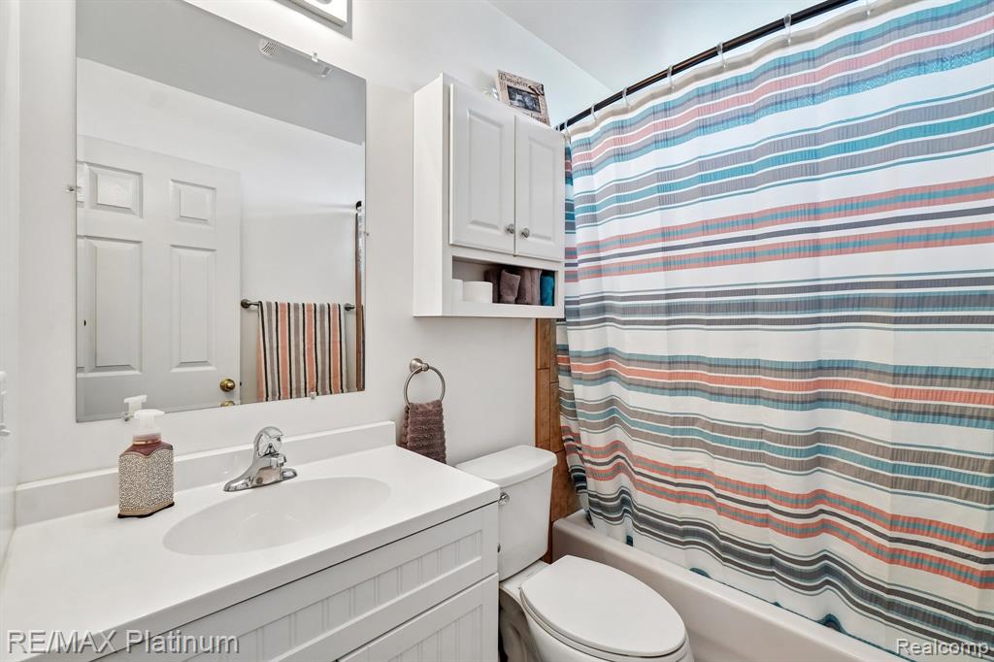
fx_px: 414
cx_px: 497
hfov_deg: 100.4
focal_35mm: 15
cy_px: 331
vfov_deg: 77.3
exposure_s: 1/30
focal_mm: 10
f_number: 8
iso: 400
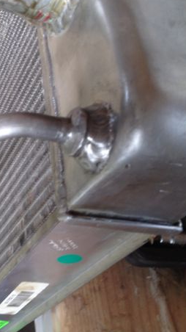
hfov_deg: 21.7
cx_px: 20
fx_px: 474
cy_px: 157
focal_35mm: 54
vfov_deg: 38.5
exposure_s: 1/20
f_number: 2.4
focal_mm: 4.28
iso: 50
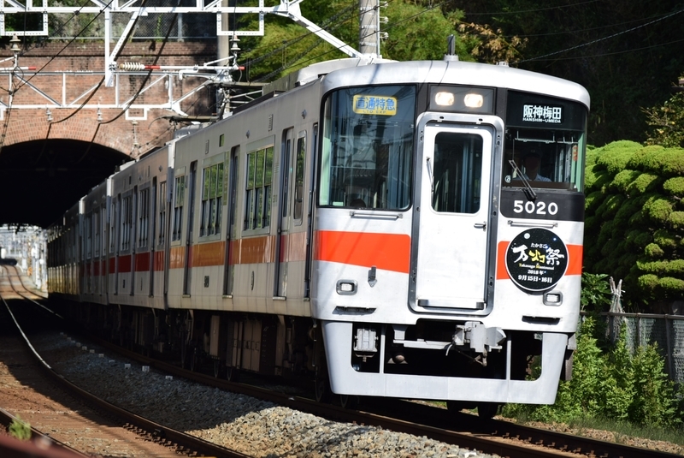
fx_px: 3708
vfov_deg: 7.1
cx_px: 342
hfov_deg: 10.5
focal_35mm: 195
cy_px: 229
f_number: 4.8
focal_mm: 130
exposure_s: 1/640
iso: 100
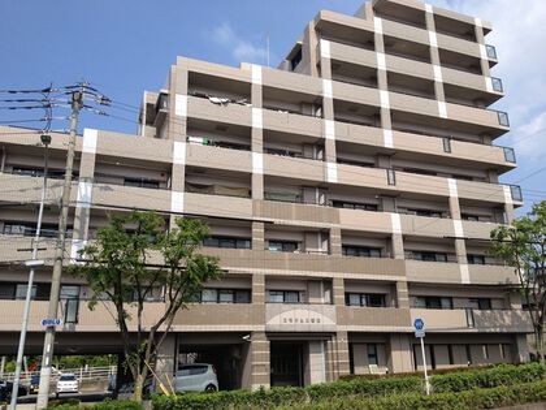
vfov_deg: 40.7
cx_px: 273
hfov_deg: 52.6
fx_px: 552
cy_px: 205
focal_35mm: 35
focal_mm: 4.28
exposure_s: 1/1534
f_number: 2.4
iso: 50
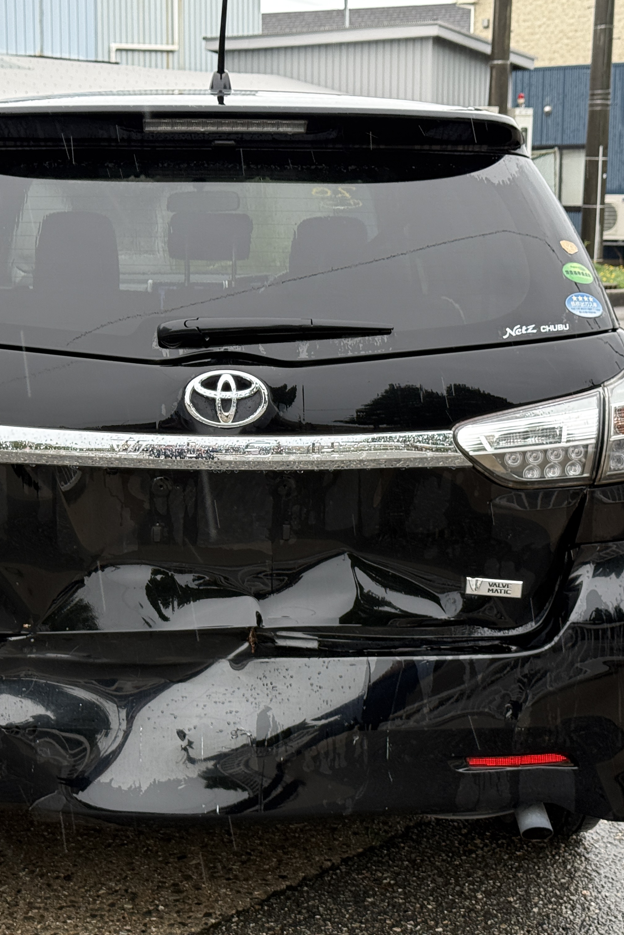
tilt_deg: -9.3
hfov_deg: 20.3
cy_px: 466
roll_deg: +0.3
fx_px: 1742
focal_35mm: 67
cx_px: 213
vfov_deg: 30.1
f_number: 1.78
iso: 80
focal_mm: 6.76
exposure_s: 1/143
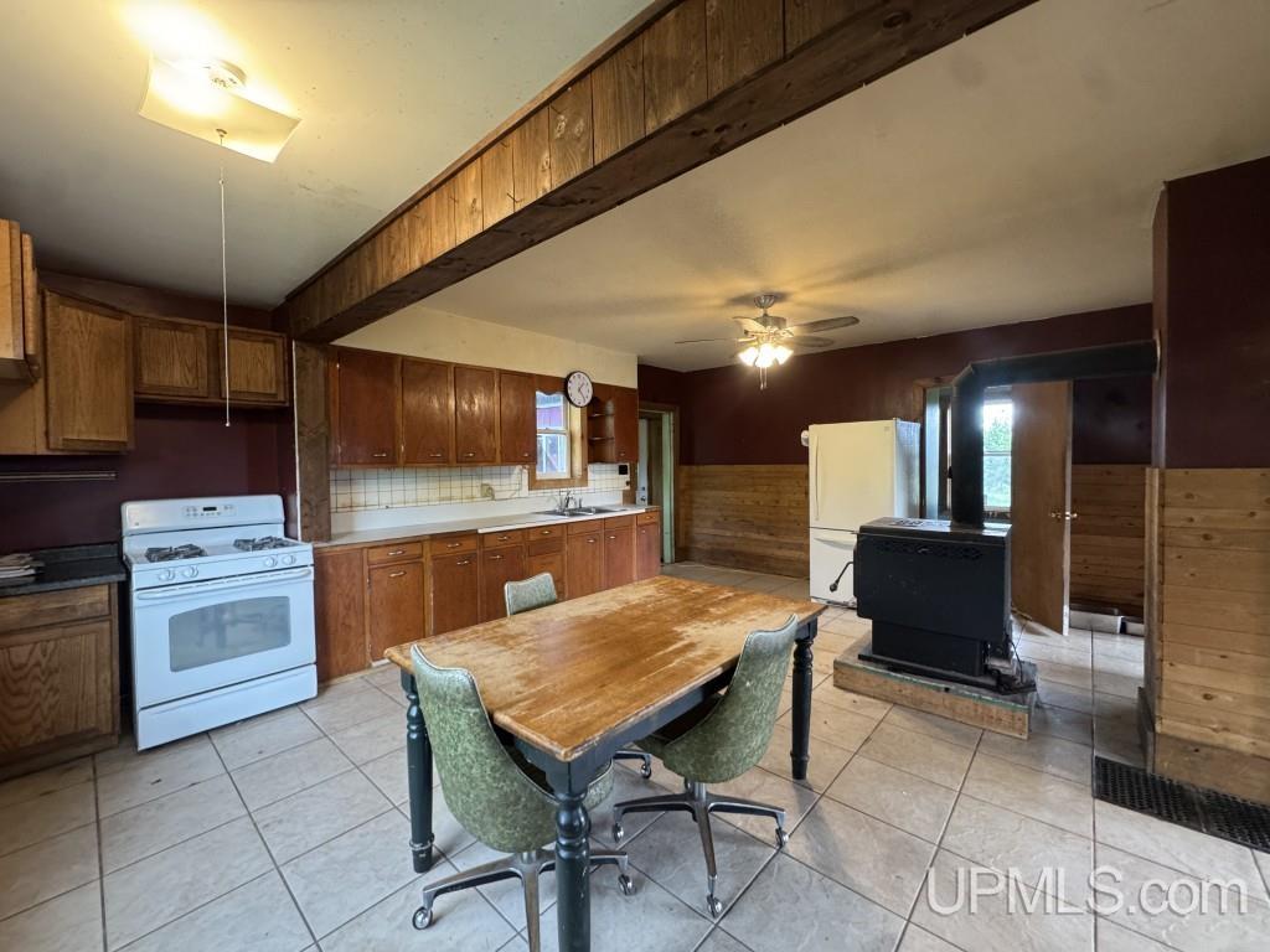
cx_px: 635
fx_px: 514
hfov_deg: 102.1
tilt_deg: -1.8
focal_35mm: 14
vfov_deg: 85.7
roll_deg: +0.5
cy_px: 476
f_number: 2.2
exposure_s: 1/60
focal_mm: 2.22
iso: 320
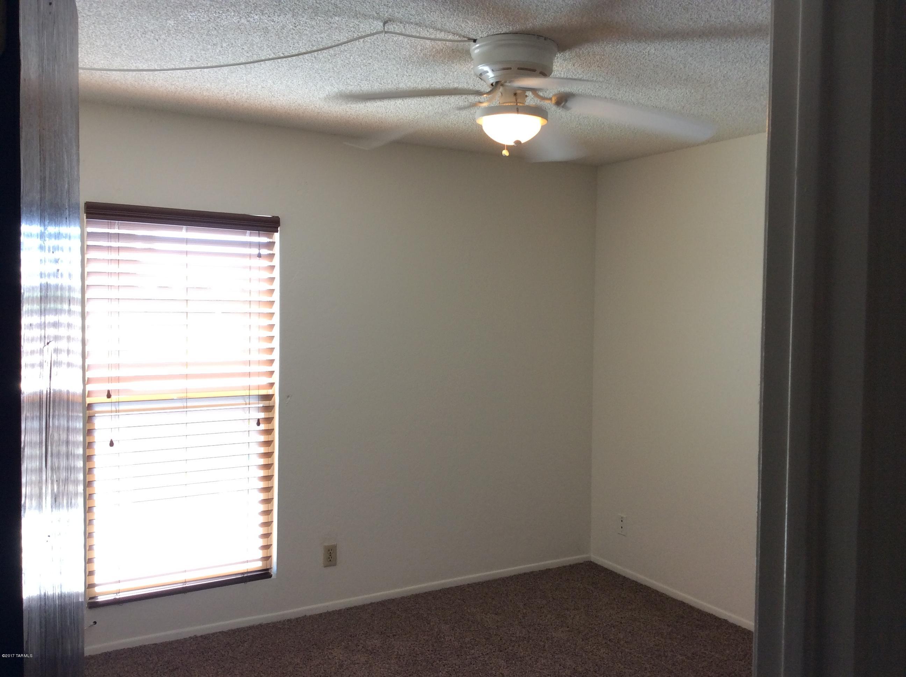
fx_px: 836
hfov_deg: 56.9
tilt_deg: -3.9
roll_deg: -2.6
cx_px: 453
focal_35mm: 32
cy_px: 338
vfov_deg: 44.1
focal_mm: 3.3
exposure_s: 1/24
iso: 40
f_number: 2.4
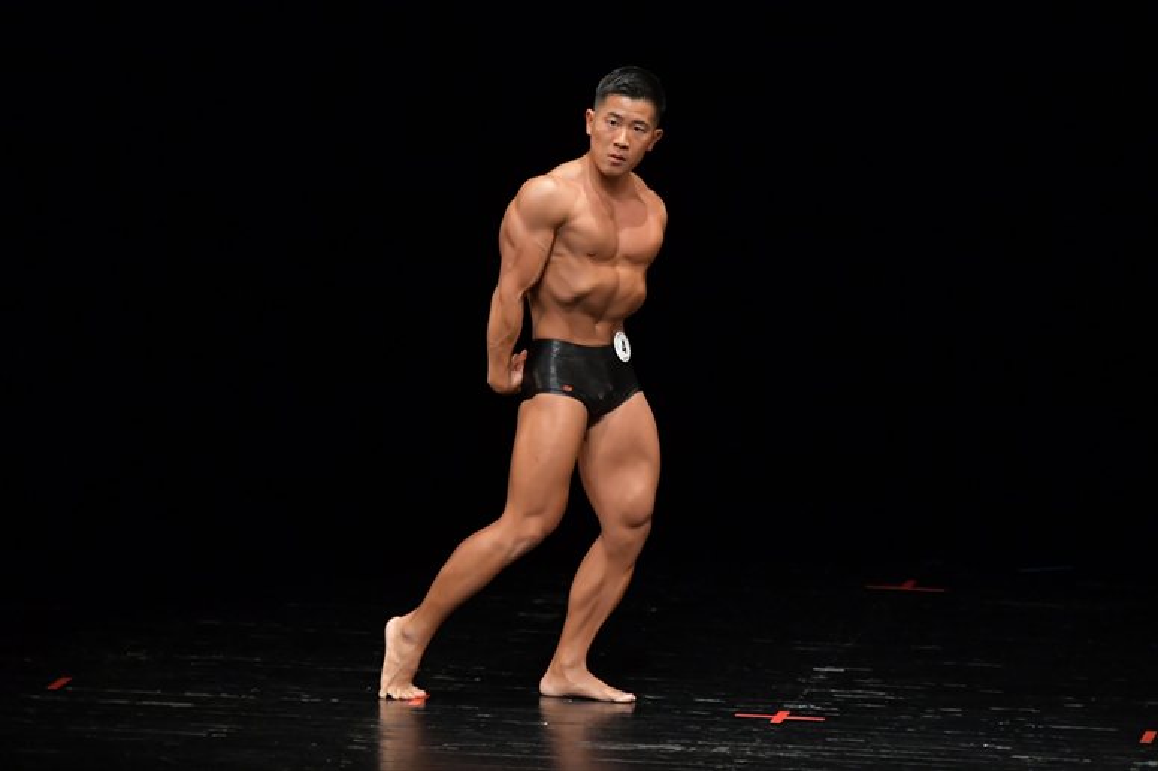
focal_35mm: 300
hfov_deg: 6.9
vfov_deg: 4.6
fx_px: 9645
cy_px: 386
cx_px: 579
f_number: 5.6
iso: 3200
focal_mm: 200
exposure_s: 1/400
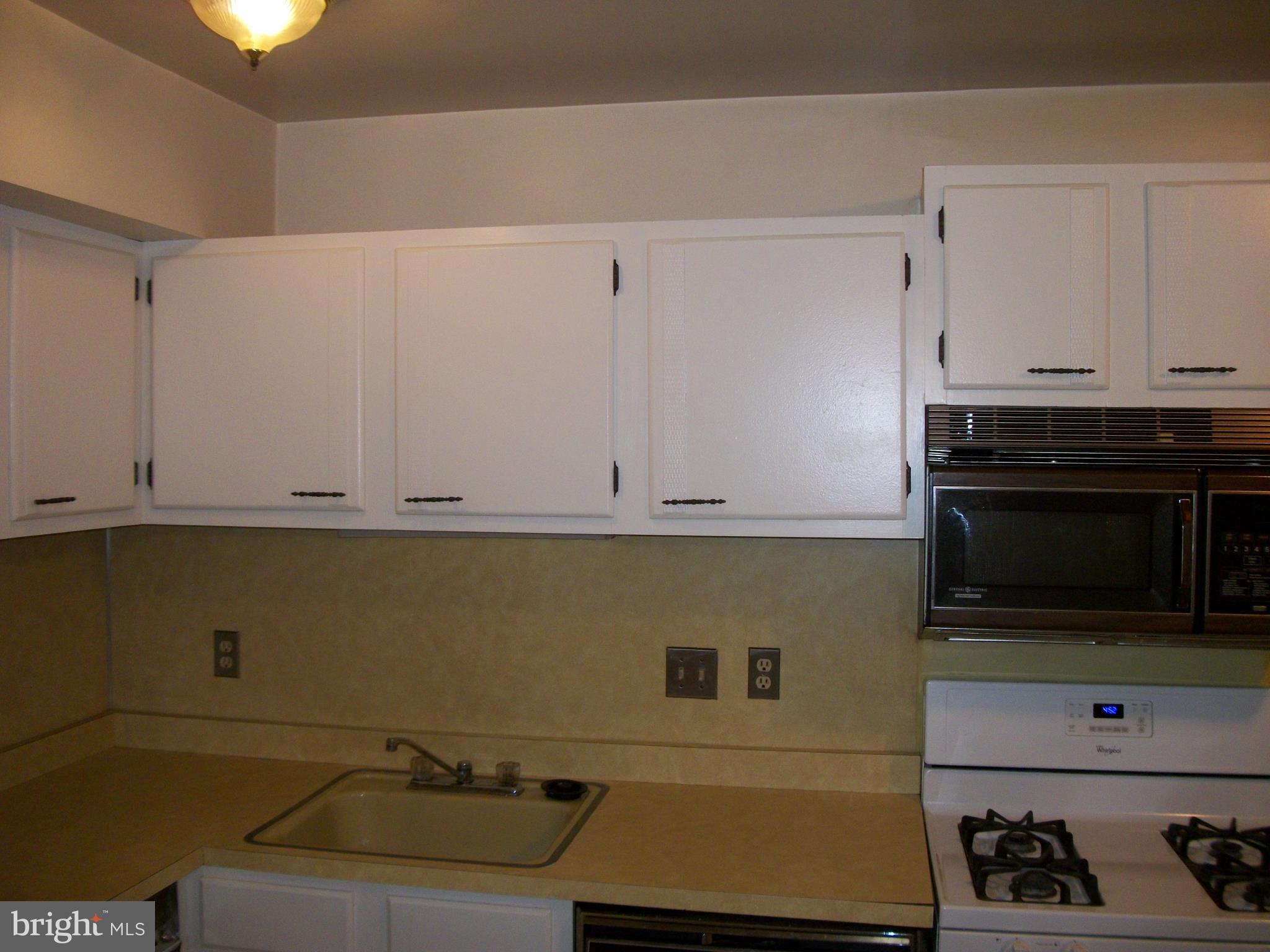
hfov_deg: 56.8
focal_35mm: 32
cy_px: 476
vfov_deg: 44.2
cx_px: 635
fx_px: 1174
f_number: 2.9
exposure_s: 1/60
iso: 160
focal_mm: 5.7
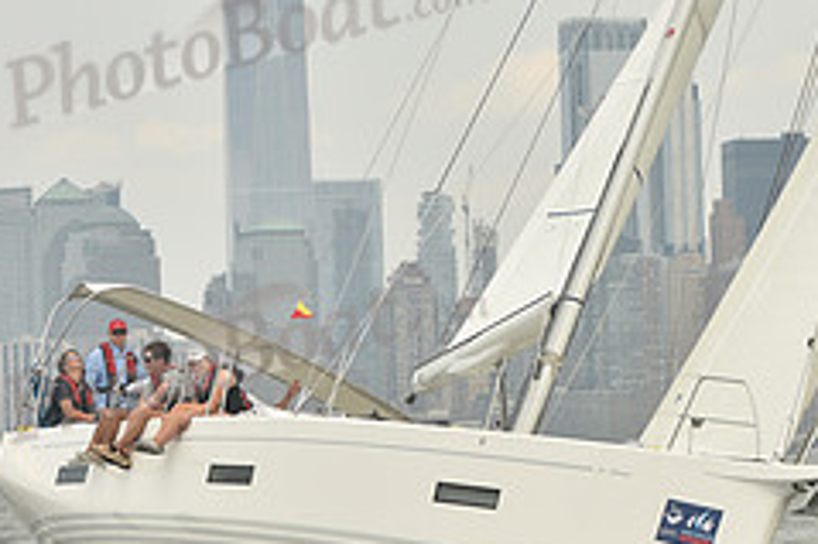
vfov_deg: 5.9
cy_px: 484
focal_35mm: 231
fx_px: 5245
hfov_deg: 8.9
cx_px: 667
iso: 250
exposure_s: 1/800
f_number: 7.1
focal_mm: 95
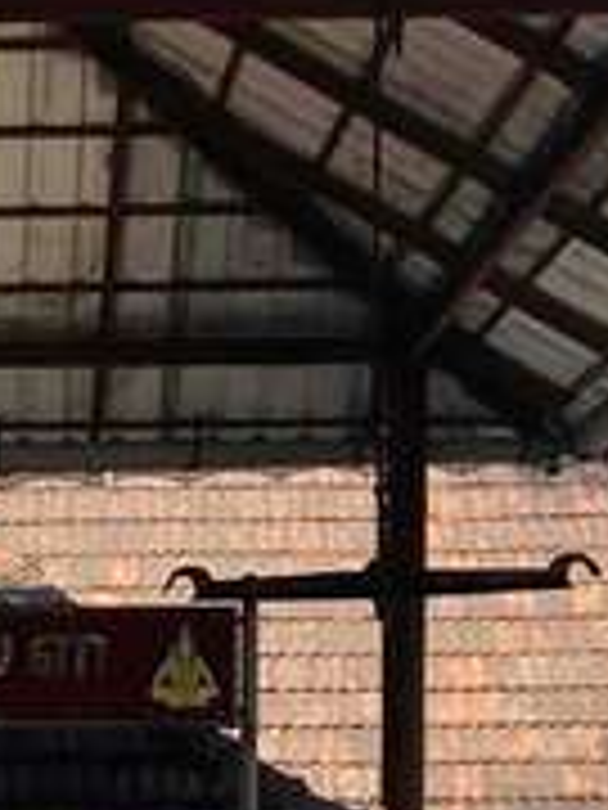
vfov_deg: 12.7
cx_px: -135
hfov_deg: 9.9
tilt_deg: -3.0
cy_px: 1161
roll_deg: +0.8
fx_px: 3466
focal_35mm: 148
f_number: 1.8
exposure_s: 1/949
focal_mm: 4.25
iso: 32
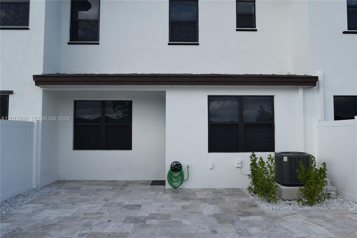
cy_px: 119
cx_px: 178
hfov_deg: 67.4
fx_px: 268
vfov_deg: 47.9
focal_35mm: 27
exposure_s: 1/320
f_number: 9
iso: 200
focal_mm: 18
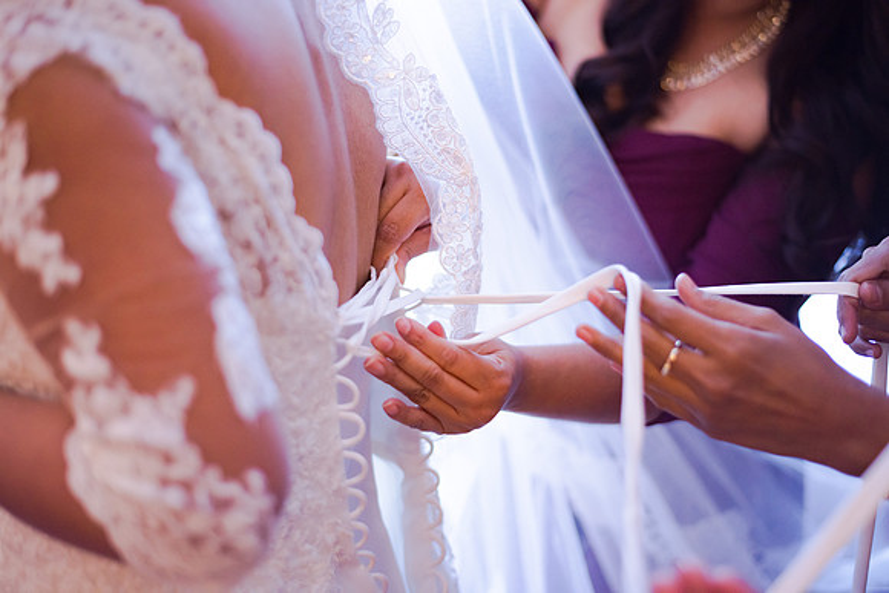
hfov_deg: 39.6
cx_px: 444
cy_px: 296
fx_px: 1235
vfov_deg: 27.0
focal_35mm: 50
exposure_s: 1/320
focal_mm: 50
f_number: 1.8
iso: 1600
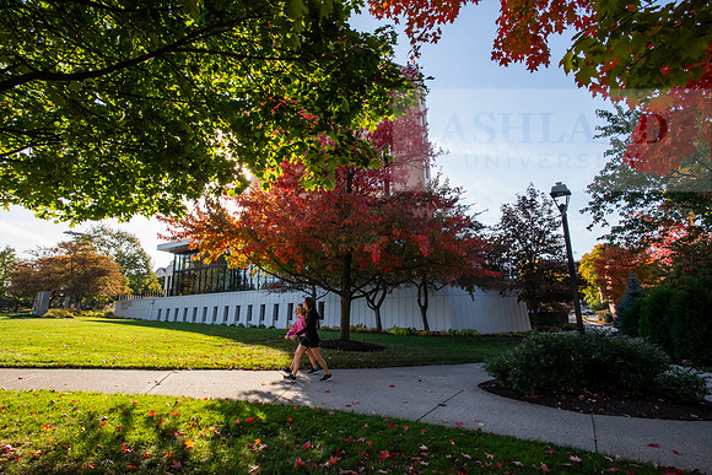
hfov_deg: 86.9
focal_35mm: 19
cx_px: 356
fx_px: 376
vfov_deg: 64.6
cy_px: 238
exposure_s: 1/125
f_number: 18
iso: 800
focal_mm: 19
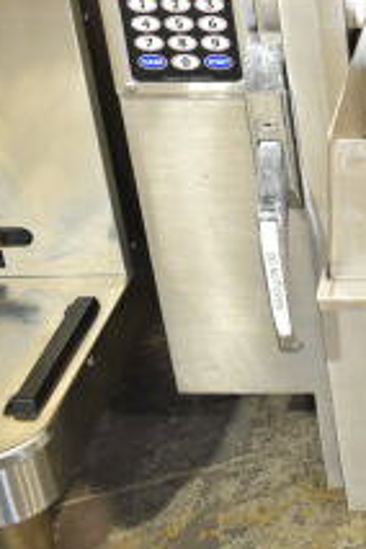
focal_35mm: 86
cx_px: 686
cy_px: 37
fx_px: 1311
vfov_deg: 22.9
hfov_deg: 13.9
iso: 1600
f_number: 4.5
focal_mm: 20
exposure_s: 1/80
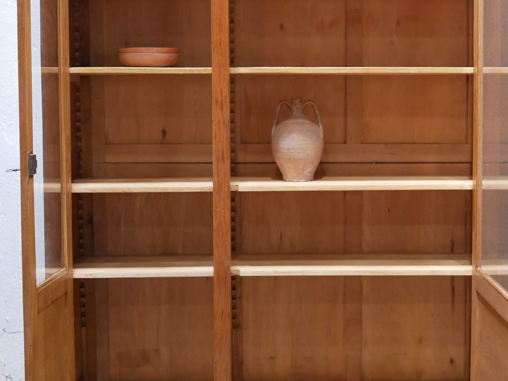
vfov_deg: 19.2
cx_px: 360
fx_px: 1131
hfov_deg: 25.1
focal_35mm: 77
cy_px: 176
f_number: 1.7
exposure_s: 1/60
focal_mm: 20
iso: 1600
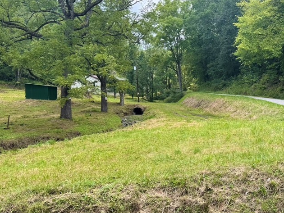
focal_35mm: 39
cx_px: 221
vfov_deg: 36.8
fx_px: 320
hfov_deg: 45.8
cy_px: 120
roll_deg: -1.3
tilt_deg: -2.8
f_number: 1.78
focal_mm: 6.76
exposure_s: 1/952
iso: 80
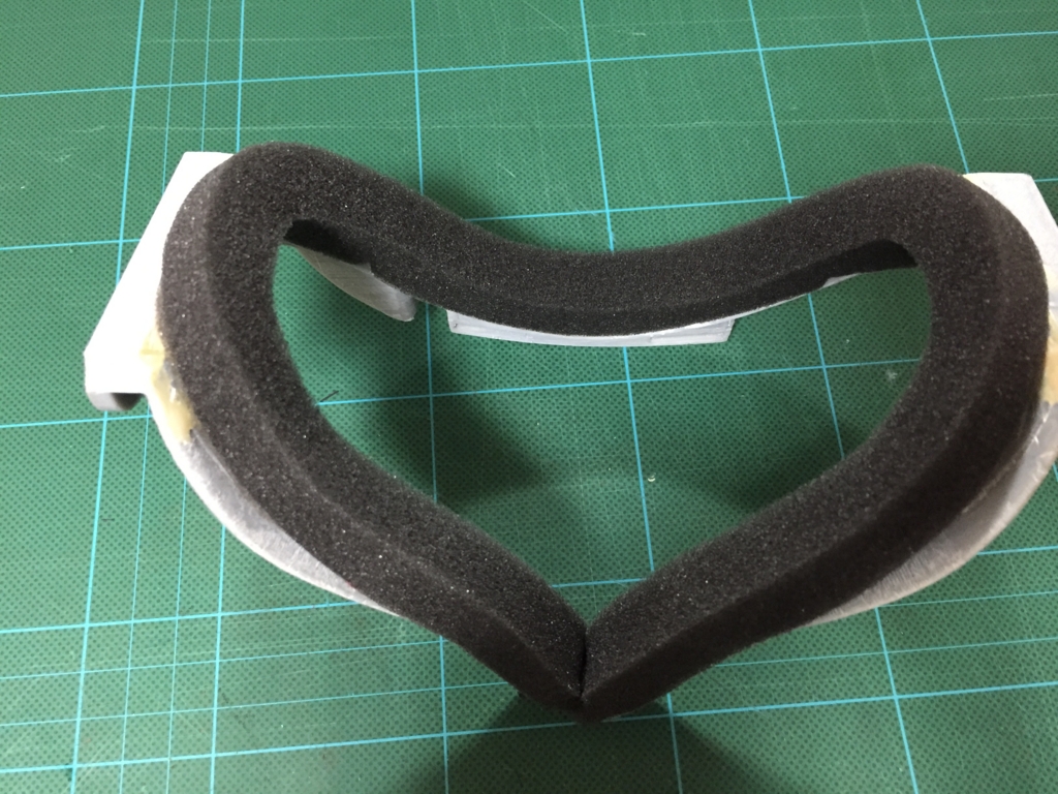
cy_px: 397
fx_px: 886
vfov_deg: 48.2
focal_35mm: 29
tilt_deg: -70.3
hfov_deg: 61.7
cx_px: 529
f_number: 2.2
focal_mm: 4.15
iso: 250
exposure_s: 1/15
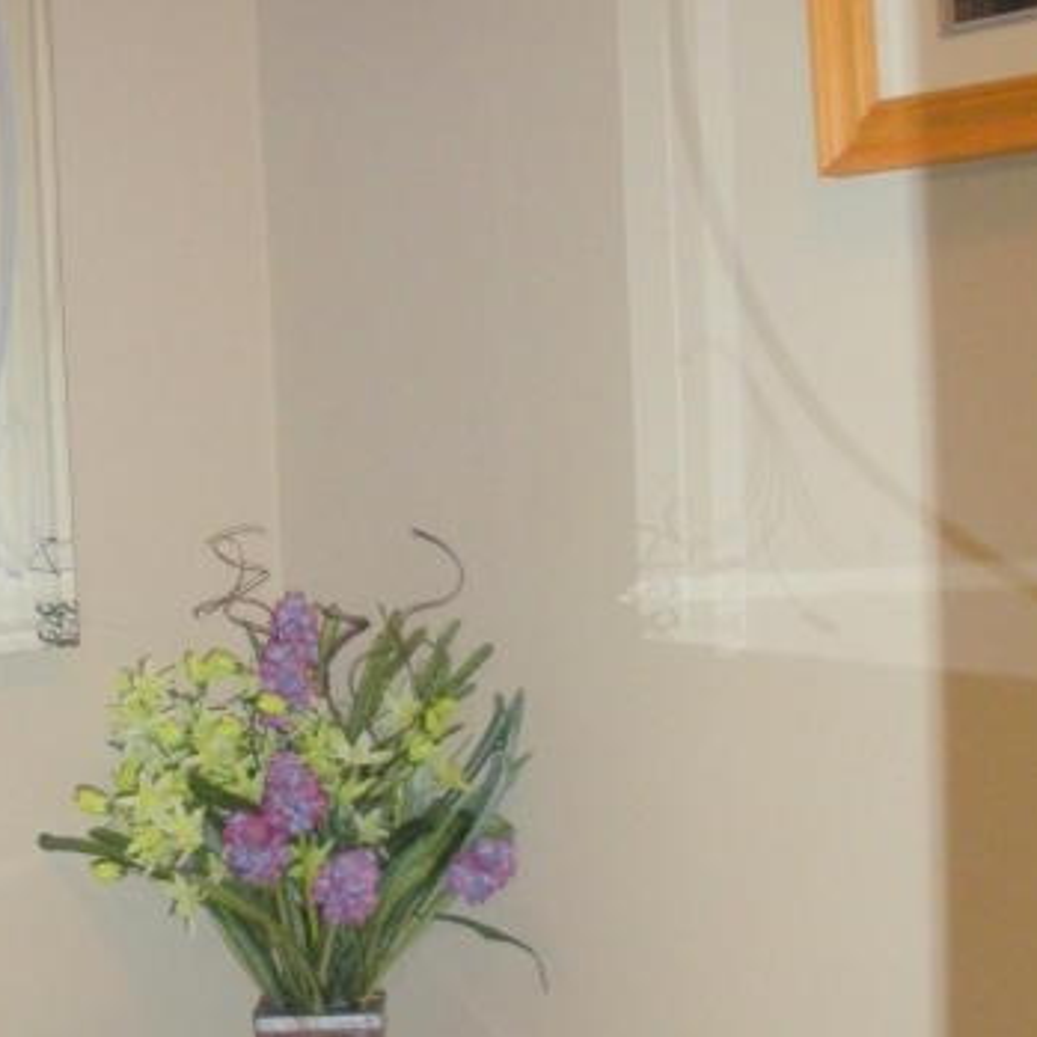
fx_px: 2305
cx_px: 365
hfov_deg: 25.3
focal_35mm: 68
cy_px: 710
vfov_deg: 25.2
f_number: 3.5
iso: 400
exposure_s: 1/60
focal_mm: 6.3
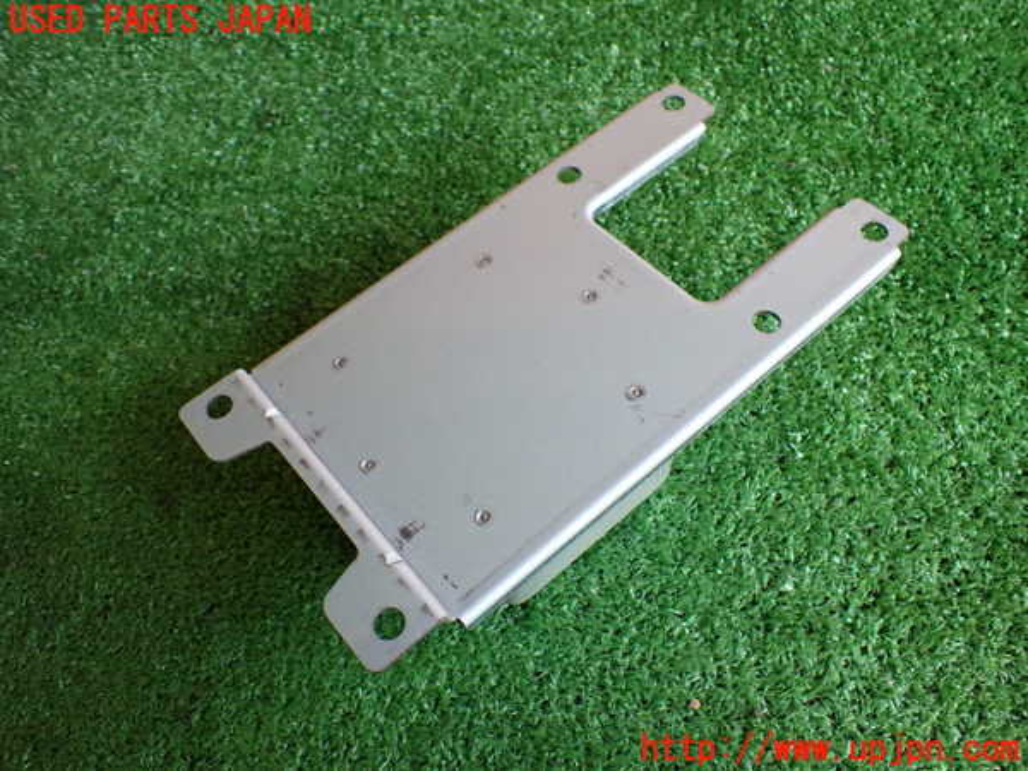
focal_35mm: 30
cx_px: 514
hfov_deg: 60.0
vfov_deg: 46.8
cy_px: 386
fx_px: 891
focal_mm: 5.4
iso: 800
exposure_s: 1/100
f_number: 2.3
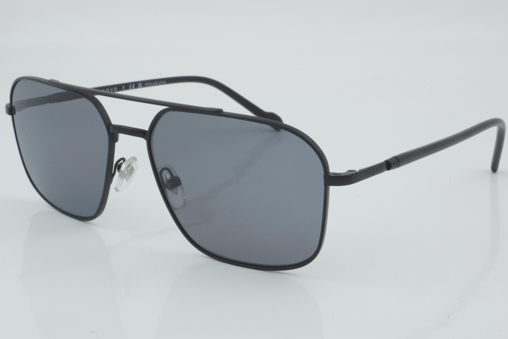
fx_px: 1058
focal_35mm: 75
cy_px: 170
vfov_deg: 18.2
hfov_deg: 27.0
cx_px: 254
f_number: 32
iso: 100
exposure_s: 1/3
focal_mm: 50
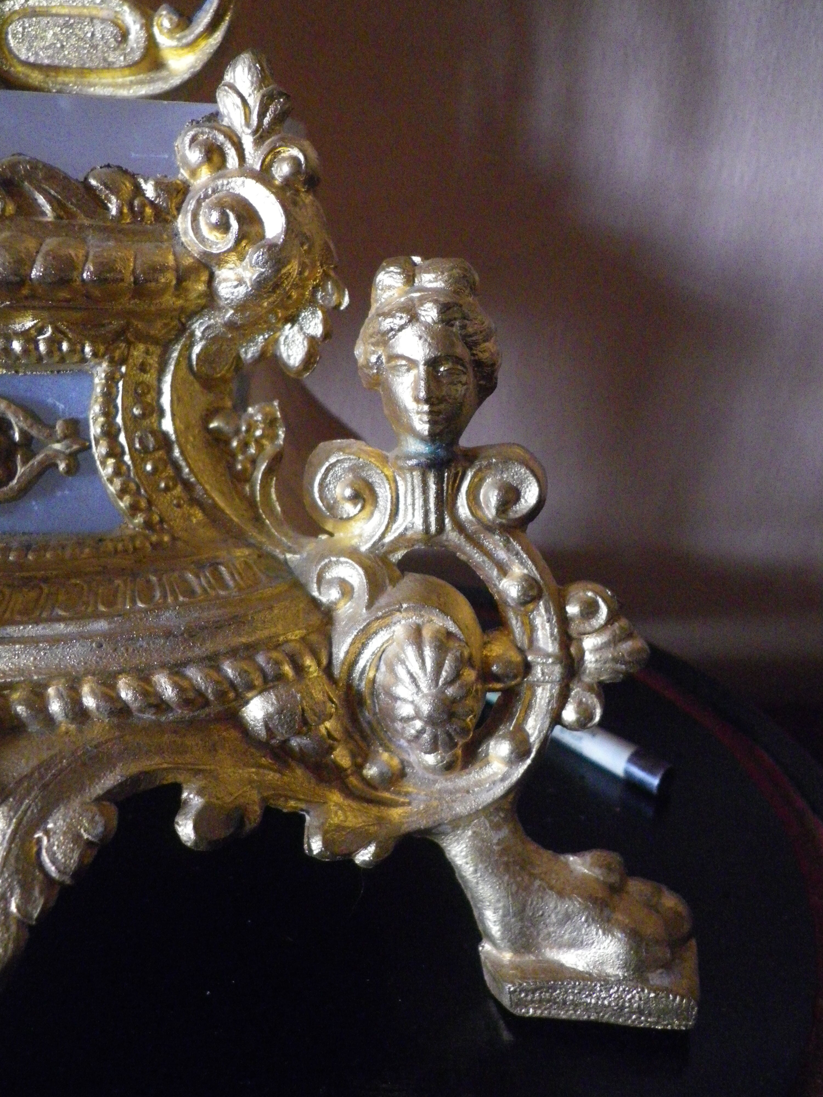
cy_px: 548
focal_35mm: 28
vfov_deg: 63.4
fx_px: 888
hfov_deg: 49.7
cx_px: 412
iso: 800
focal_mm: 4.9
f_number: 2.6
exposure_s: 1/60
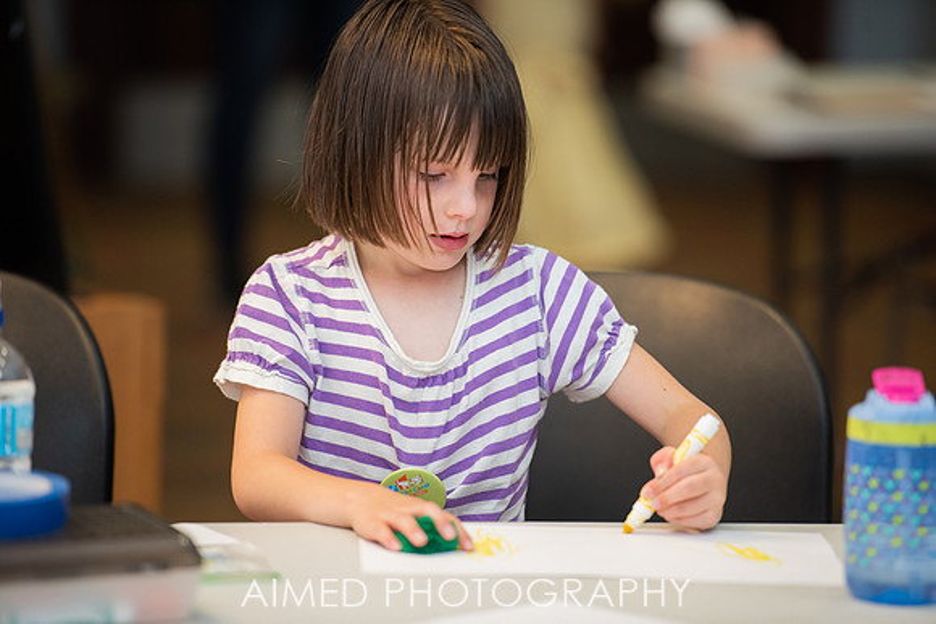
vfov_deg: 6.9
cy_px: 312
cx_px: 468
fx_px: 5201
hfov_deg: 10.3
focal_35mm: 200
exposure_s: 1/250
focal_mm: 200
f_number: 2.8
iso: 800
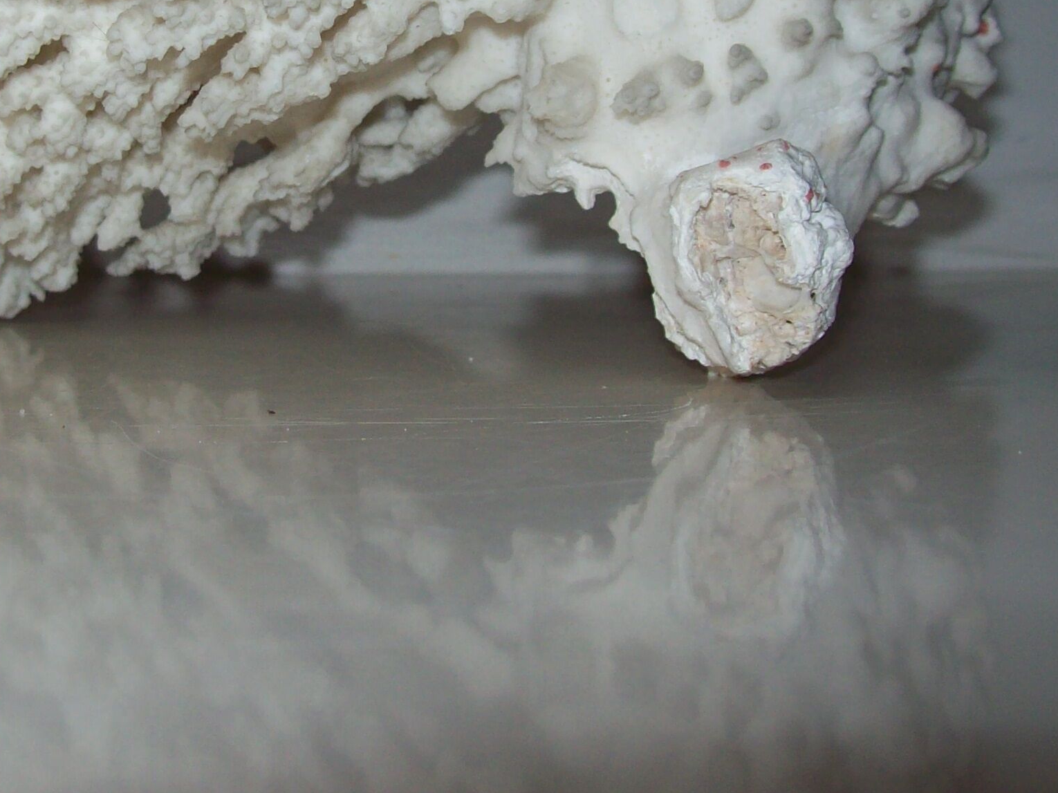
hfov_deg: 28.5
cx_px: 256
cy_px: 82
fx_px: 2047
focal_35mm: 67
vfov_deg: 21.4
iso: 80
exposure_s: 1/64
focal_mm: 6
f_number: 2.7
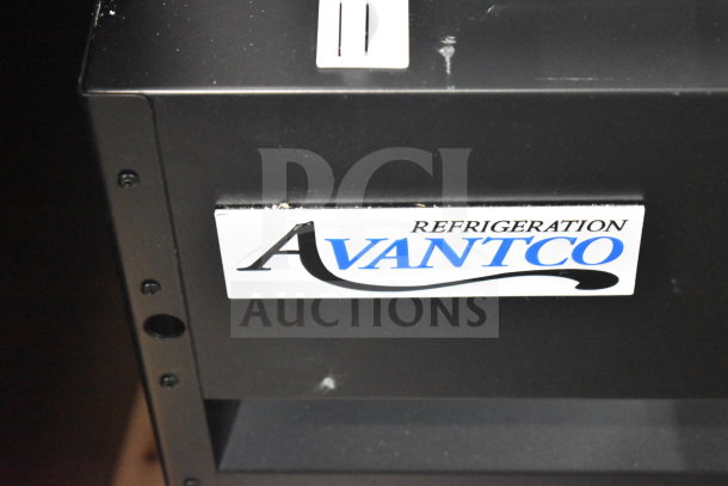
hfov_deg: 24.6
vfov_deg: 16.6
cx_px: 364
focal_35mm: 82
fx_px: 1669
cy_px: 243
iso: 10000
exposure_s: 1/100
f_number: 5.6
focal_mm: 55
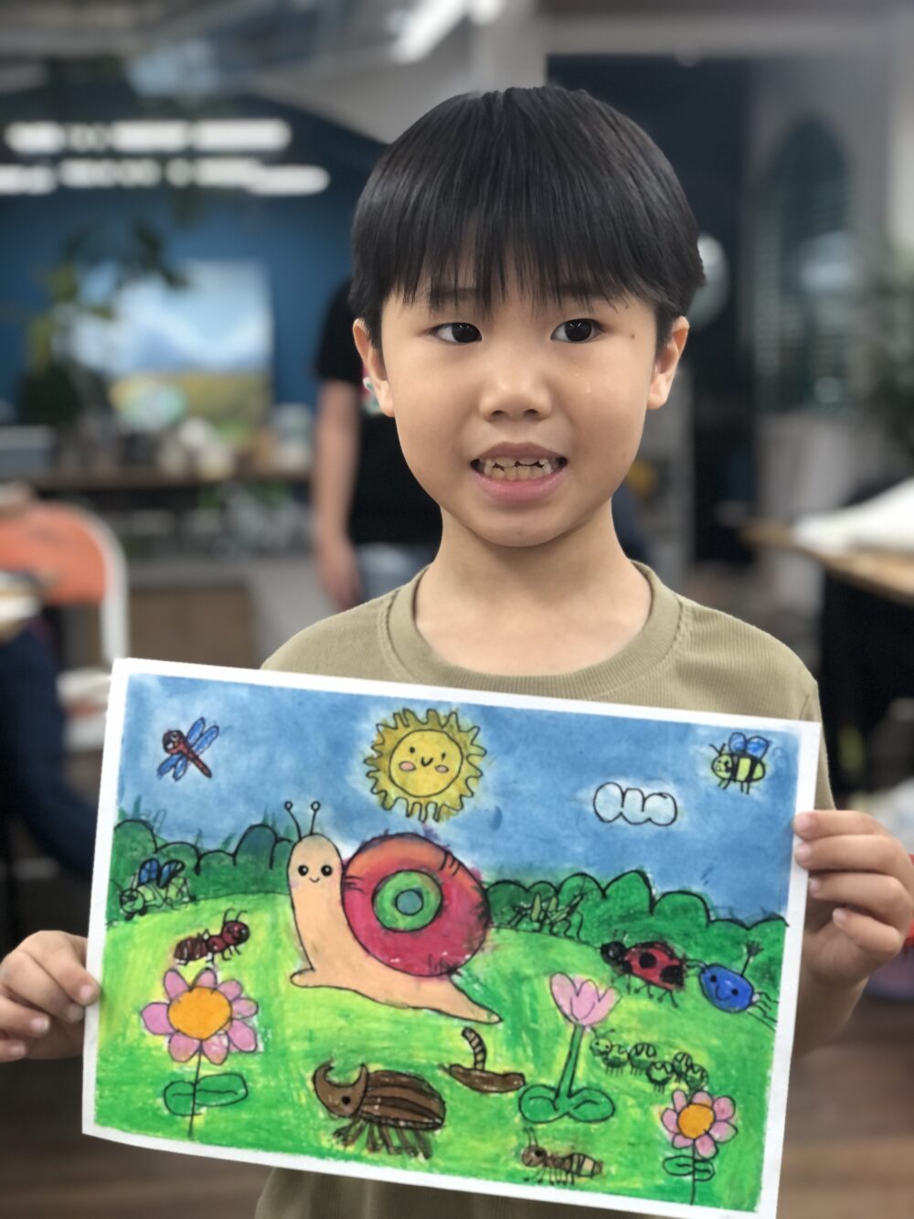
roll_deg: +1.6
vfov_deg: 33.8
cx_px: 457
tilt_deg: -8.0
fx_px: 2006
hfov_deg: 25.7
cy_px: 610
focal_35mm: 57
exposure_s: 1/33
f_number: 2.8
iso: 64
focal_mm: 6.6
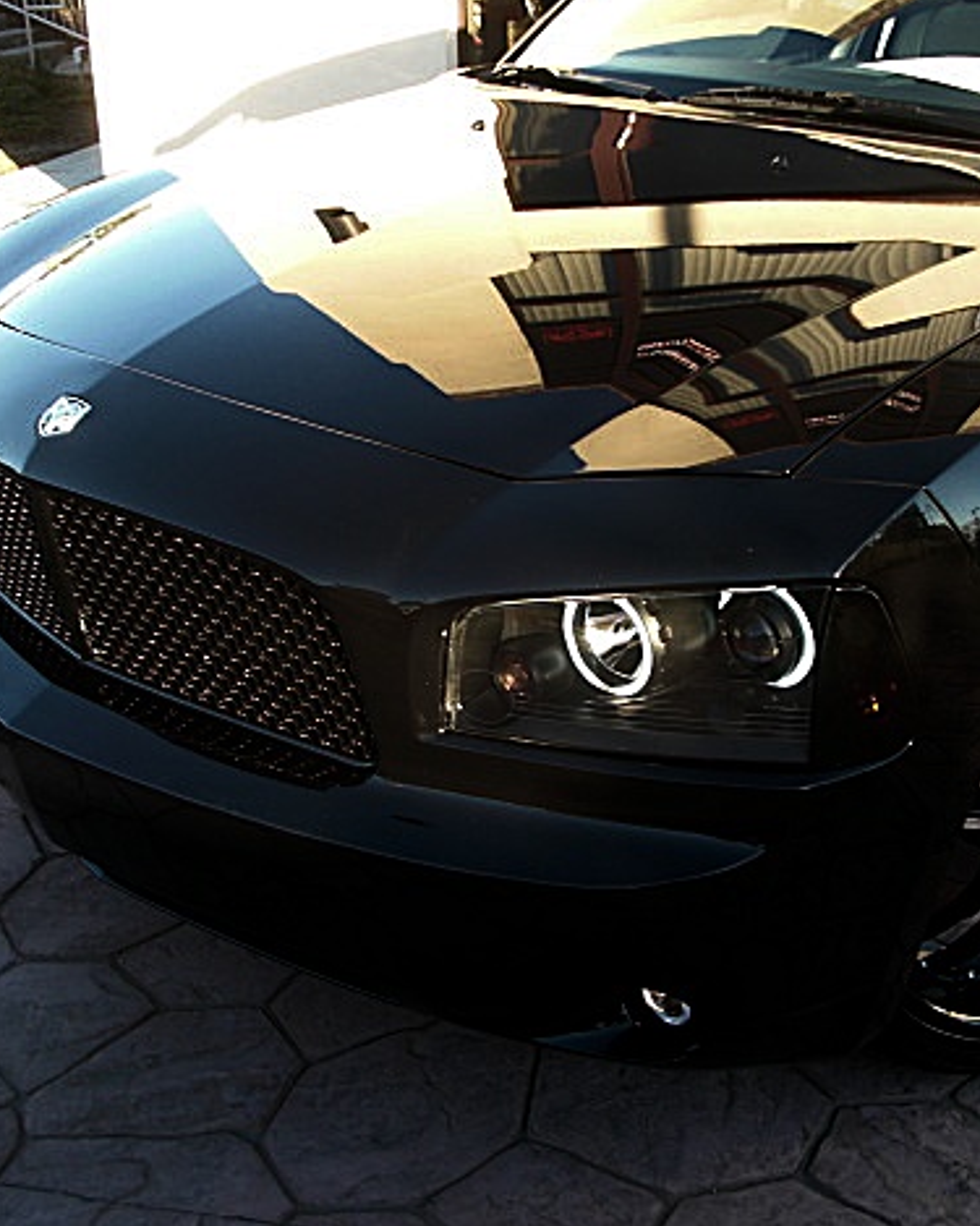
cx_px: 570
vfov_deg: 38.8
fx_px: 1741
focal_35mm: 48
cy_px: 609
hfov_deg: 31.4
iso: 50
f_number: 2.8
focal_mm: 6.3
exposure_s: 1/80
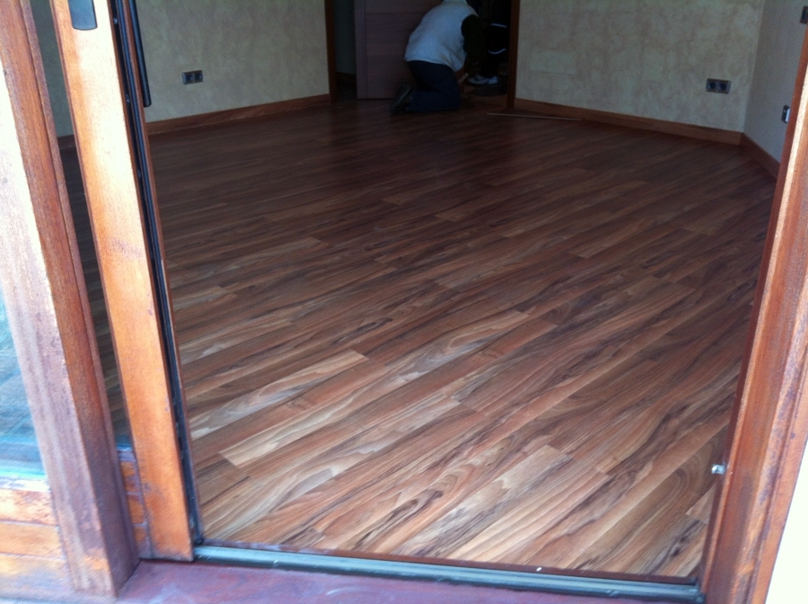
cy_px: 302
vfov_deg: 40.6
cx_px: 404
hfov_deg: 52.7
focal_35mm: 35
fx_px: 816
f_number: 2.8
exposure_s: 1/40
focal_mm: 3.85
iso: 80
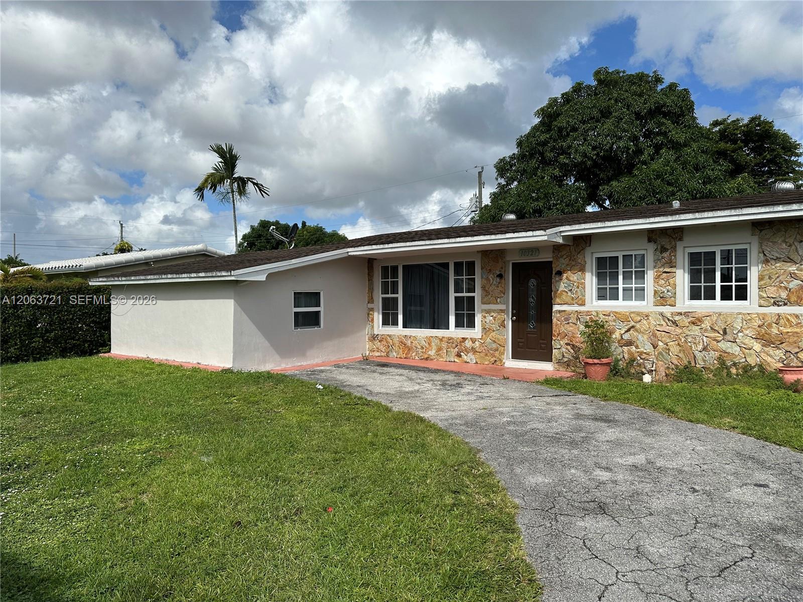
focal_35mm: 24
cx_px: 402
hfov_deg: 71.6
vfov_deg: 56.8
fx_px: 557
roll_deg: -0.5
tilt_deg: -0.1
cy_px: 301
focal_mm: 6.86
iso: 80
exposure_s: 1/7042
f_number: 1.78
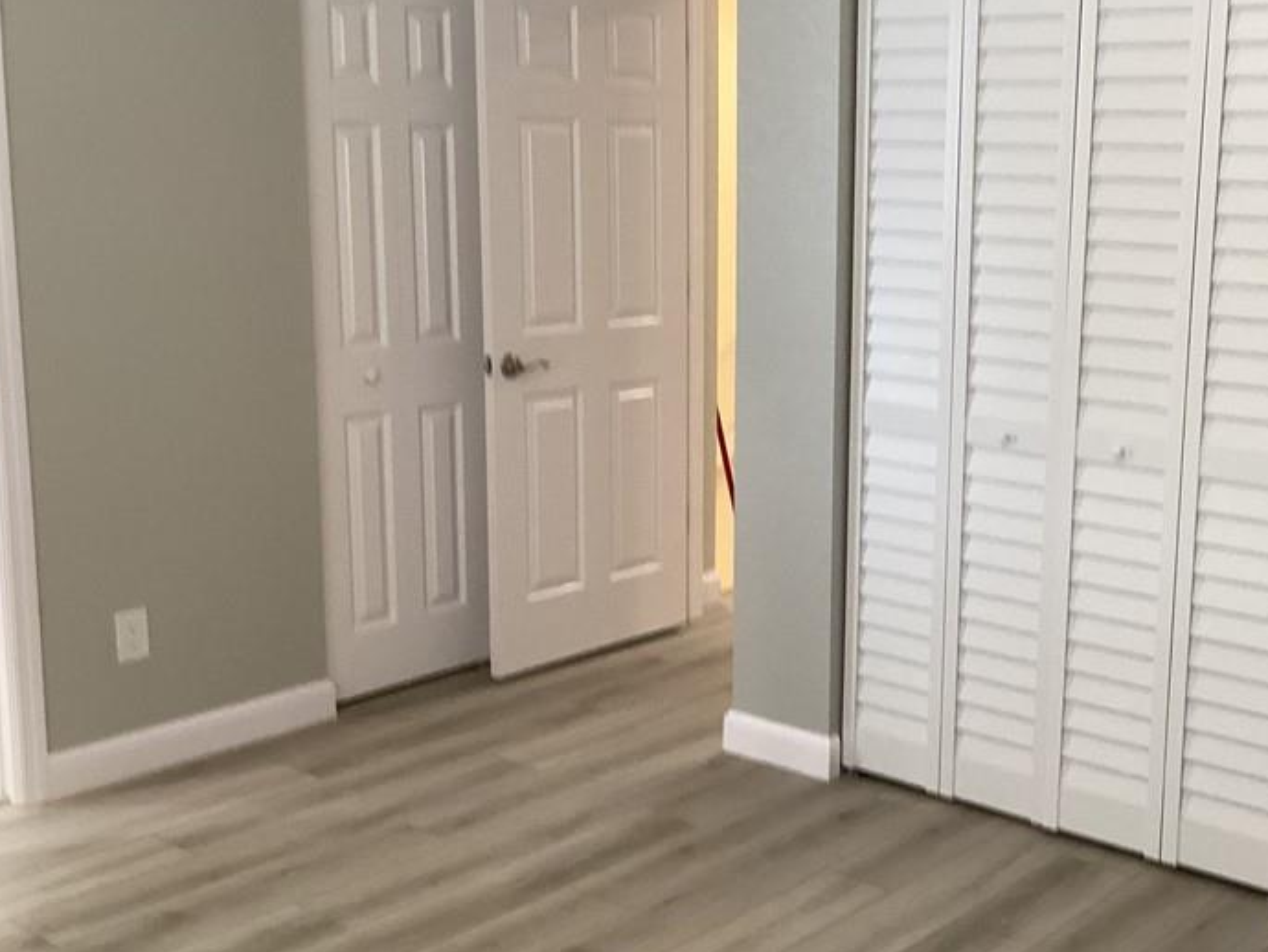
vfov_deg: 31.5
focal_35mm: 46
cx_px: 899
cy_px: 461
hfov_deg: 40.4
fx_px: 1686
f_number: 2.4
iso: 160
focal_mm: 3.3
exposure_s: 1/60
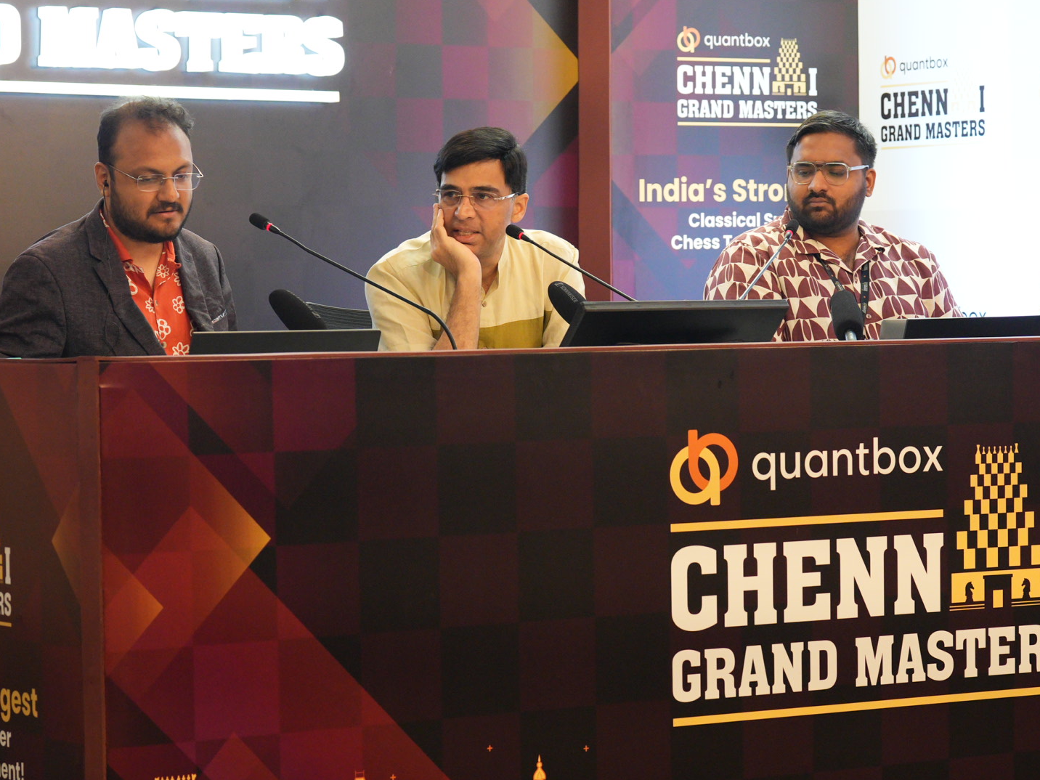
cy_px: 389
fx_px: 3425
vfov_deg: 13.0
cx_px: 568
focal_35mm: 114
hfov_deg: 17.3
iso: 3200
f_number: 5.6
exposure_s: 1/160
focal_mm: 70
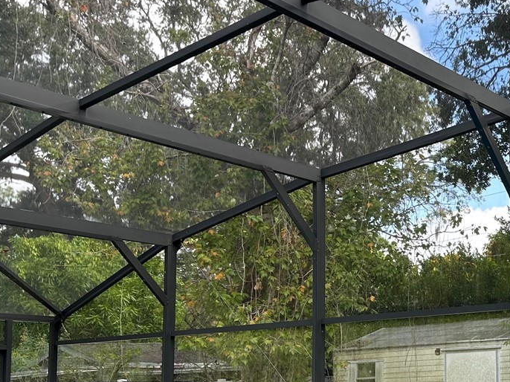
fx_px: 825
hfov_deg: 31.6
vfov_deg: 25.6
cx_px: 518
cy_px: 306
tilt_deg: +6.0
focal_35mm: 56
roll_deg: +1.4
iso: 80
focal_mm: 6.86
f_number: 1.78
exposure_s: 1/508
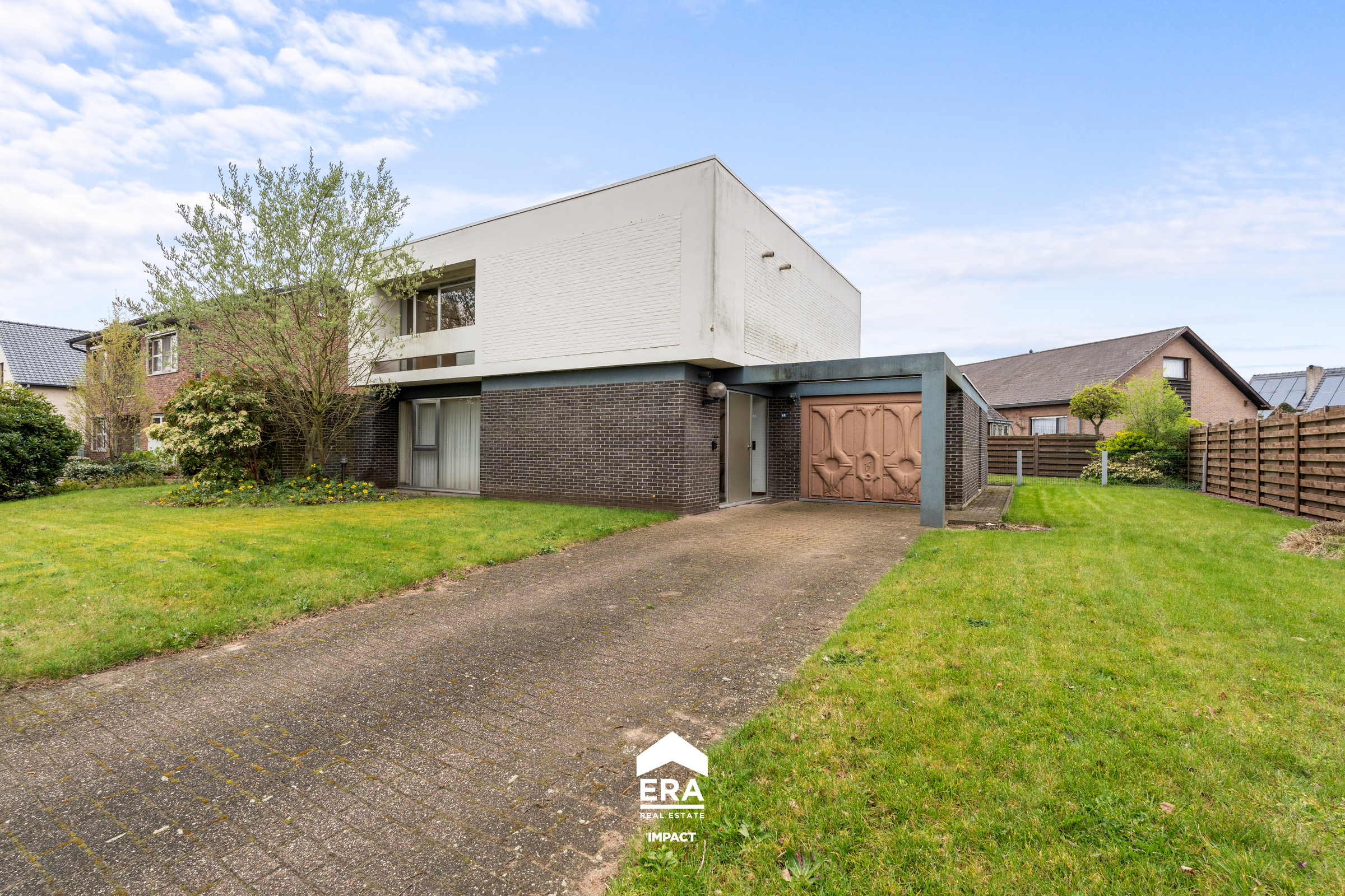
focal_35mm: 16
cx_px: 672
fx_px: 616
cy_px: 448
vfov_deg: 72.1
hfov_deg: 95.0
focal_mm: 16.5
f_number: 10
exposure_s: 1/160
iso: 640
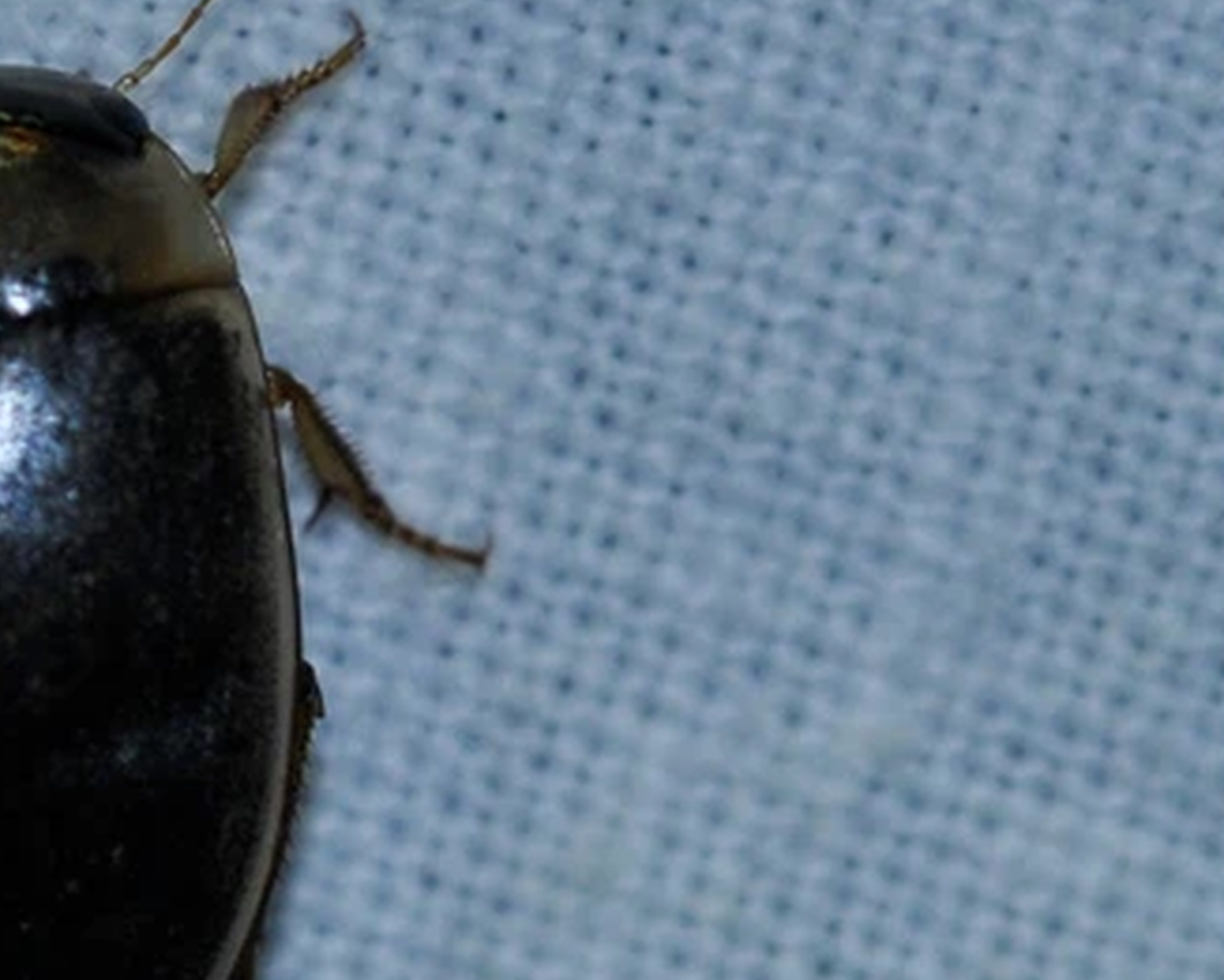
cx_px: 49
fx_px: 10506
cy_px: 505
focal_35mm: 290
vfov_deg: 5.3
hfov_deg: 6.6
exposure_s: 1/250
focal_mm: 105
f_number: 8
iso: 640
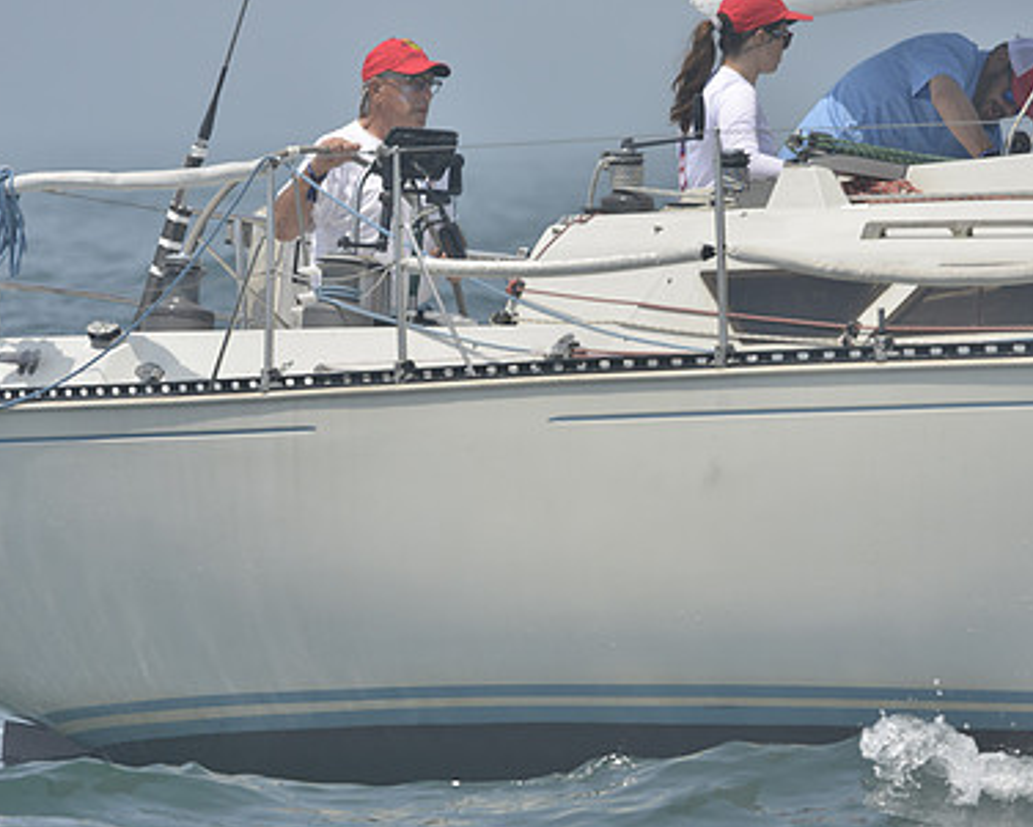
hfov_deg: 4.5
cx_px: 510
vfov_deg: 3.6
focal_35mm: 434
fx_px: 13272
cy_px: 659
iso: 280
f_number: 9
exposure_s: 1/1000
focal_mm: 300
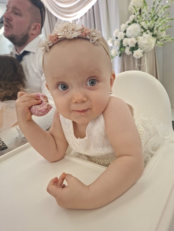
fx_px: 154
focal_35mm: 23
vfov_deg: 73.9
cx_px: 87
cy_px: 116
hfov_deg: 58.9
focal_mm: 5.54
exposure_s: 1/25
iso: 320
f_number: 1.8
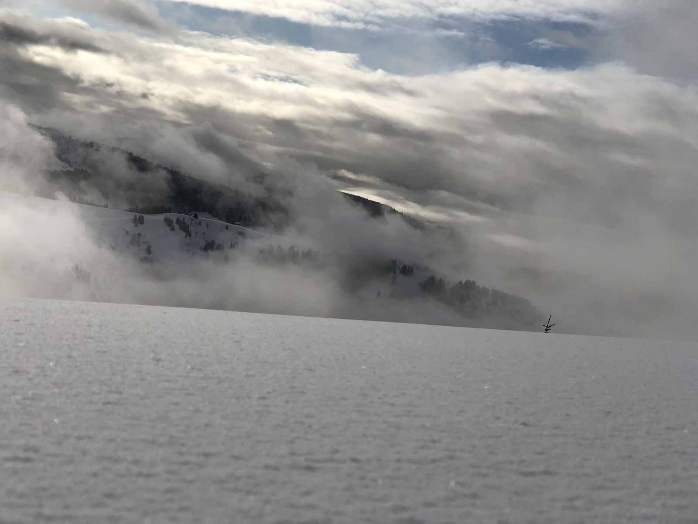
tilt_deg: -5.5
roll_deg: -8.8
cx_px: 349
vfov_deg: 28.0
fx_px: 1049
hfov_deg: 36.8
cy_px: 262
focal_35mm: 52
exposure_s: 1/5405
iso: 16
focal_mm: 6
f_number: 2.4
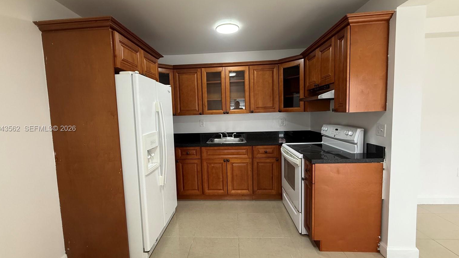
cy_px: 129
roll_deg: +1.6
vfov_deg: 67.1
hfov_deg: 99.3
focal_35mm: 16
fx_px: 195
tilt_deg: -3.0
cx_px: 223
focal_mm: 2.22
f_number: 2.2
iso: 200
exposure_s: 1/120
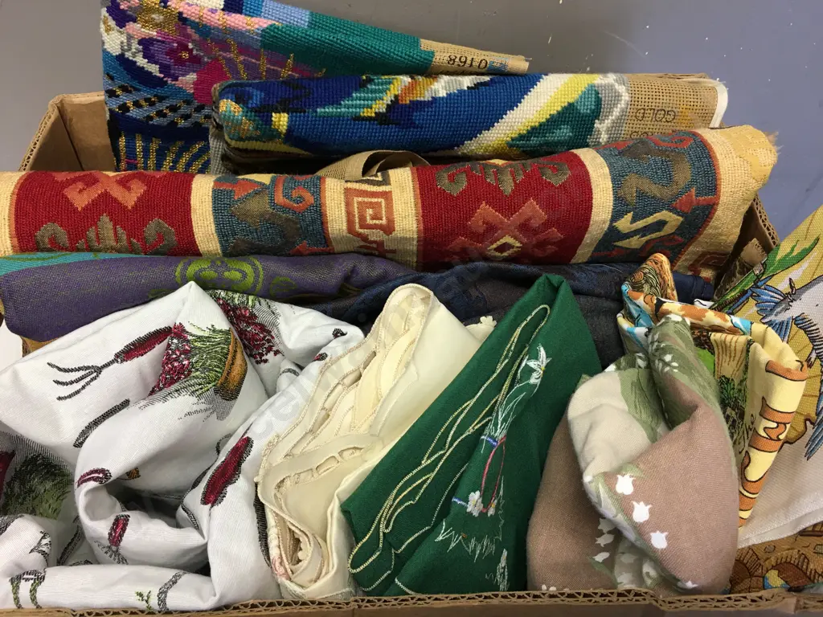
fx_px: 689
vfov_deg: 48.2
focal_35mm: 29
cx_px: 412
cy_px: 308
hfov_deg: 61.7
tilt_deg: -51.4
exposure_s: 1/33
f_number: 2.2
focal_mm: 4.15
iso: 50
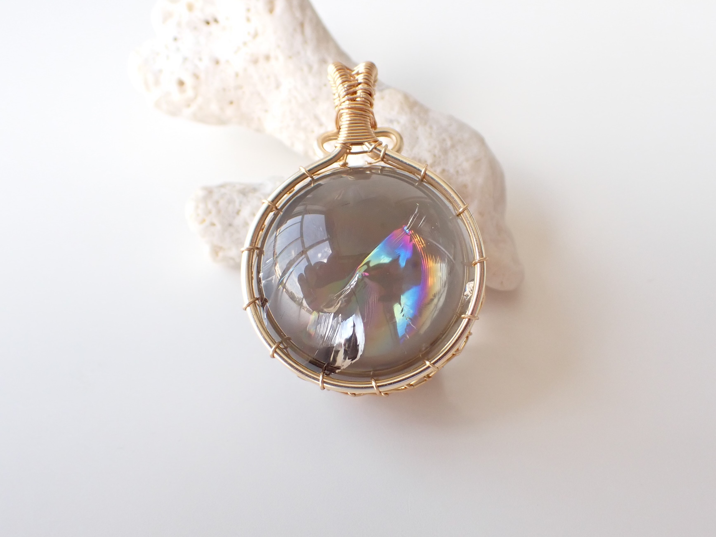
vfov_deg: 44.2
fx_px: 662
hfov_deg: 56.8
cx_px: 358
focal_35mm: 32
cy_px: 268
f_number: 3.2
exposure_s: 1/125
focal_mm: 5.79
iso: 250
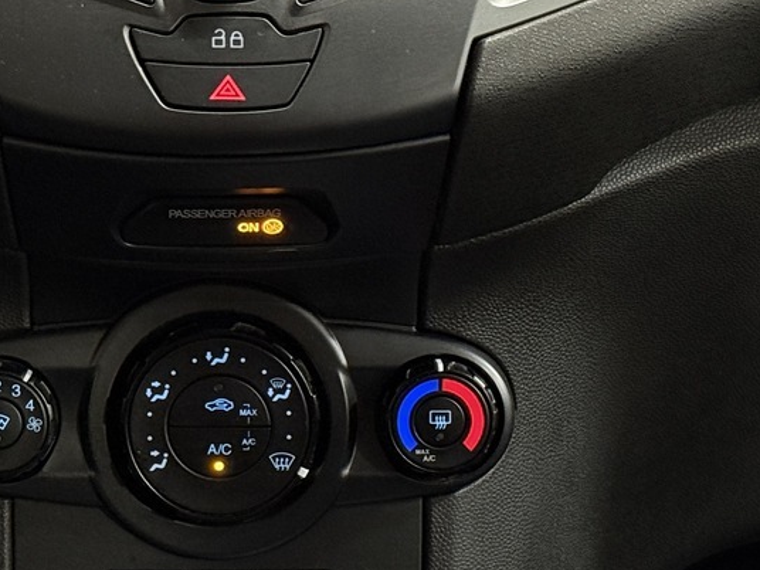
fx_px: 2832
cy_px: 459
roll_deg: -0.1
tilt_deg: -27.2
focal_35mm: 129
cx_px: 247
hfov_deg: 15.3
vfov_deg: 11.4
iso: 500
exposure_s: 1/40
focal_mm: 6.76
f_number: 1.78
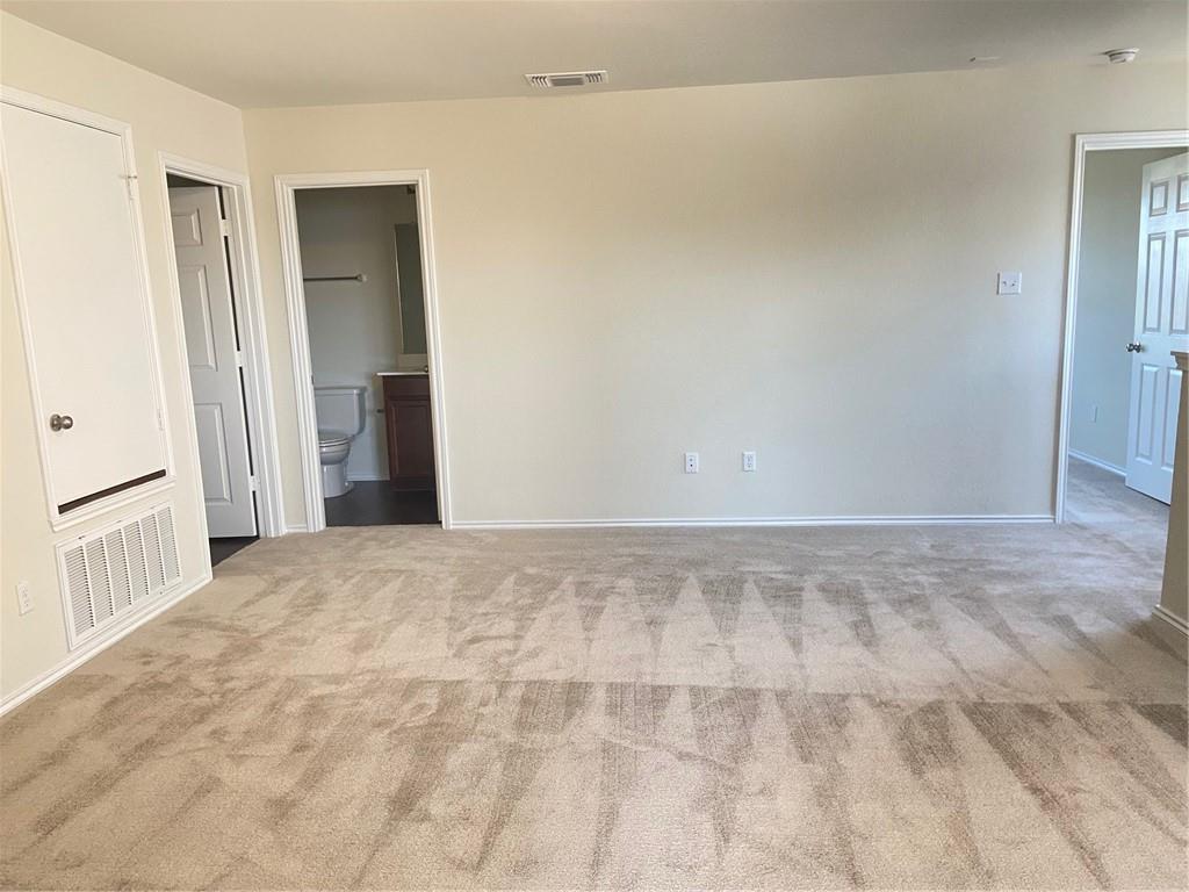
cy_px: 446
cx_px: 594
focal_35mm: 26
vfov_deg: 53.1
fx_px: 893
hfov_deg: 67.3
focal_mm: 4.25
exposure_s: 1/60
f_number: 1.8
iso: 200
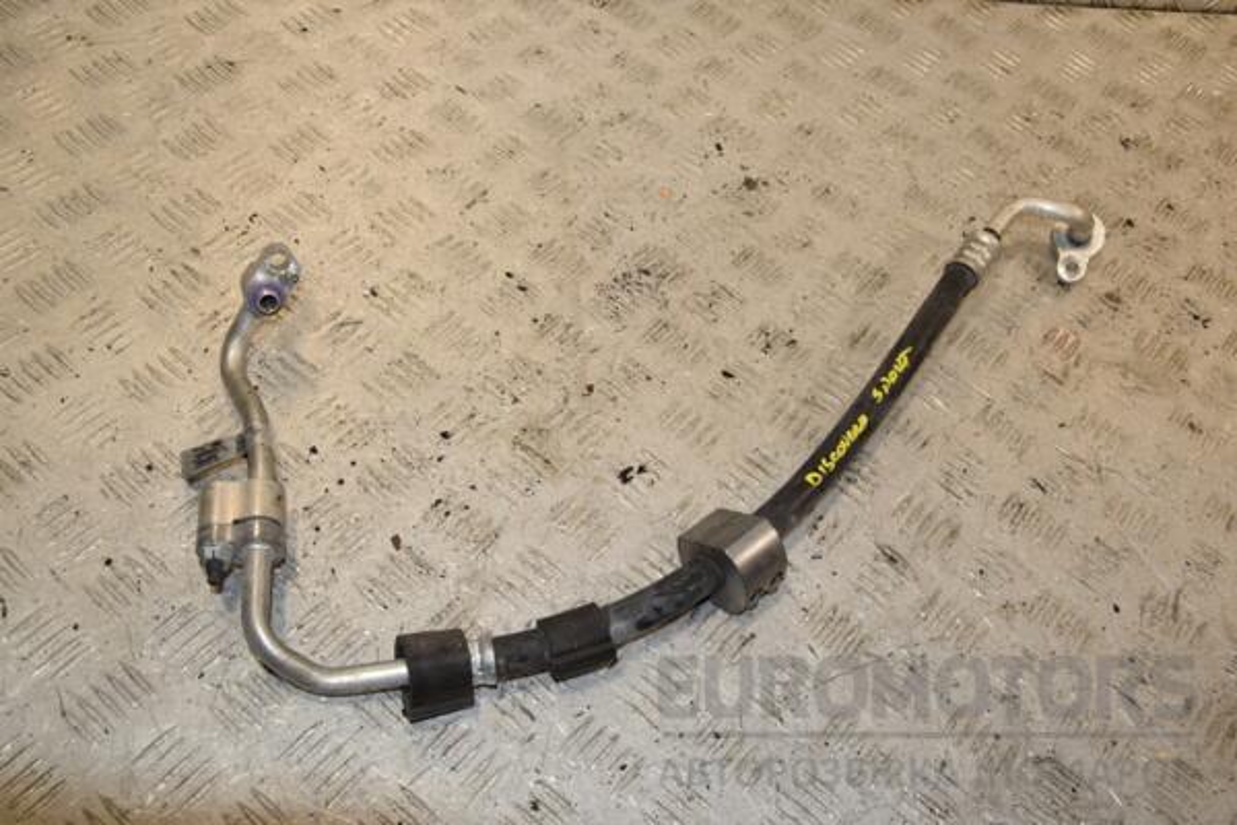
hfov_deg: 53.1
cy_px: 412
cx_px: 618
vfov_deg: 36.9
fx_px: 1237
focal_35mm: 36
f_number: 10
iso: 800
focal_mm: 24
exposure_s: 1/200
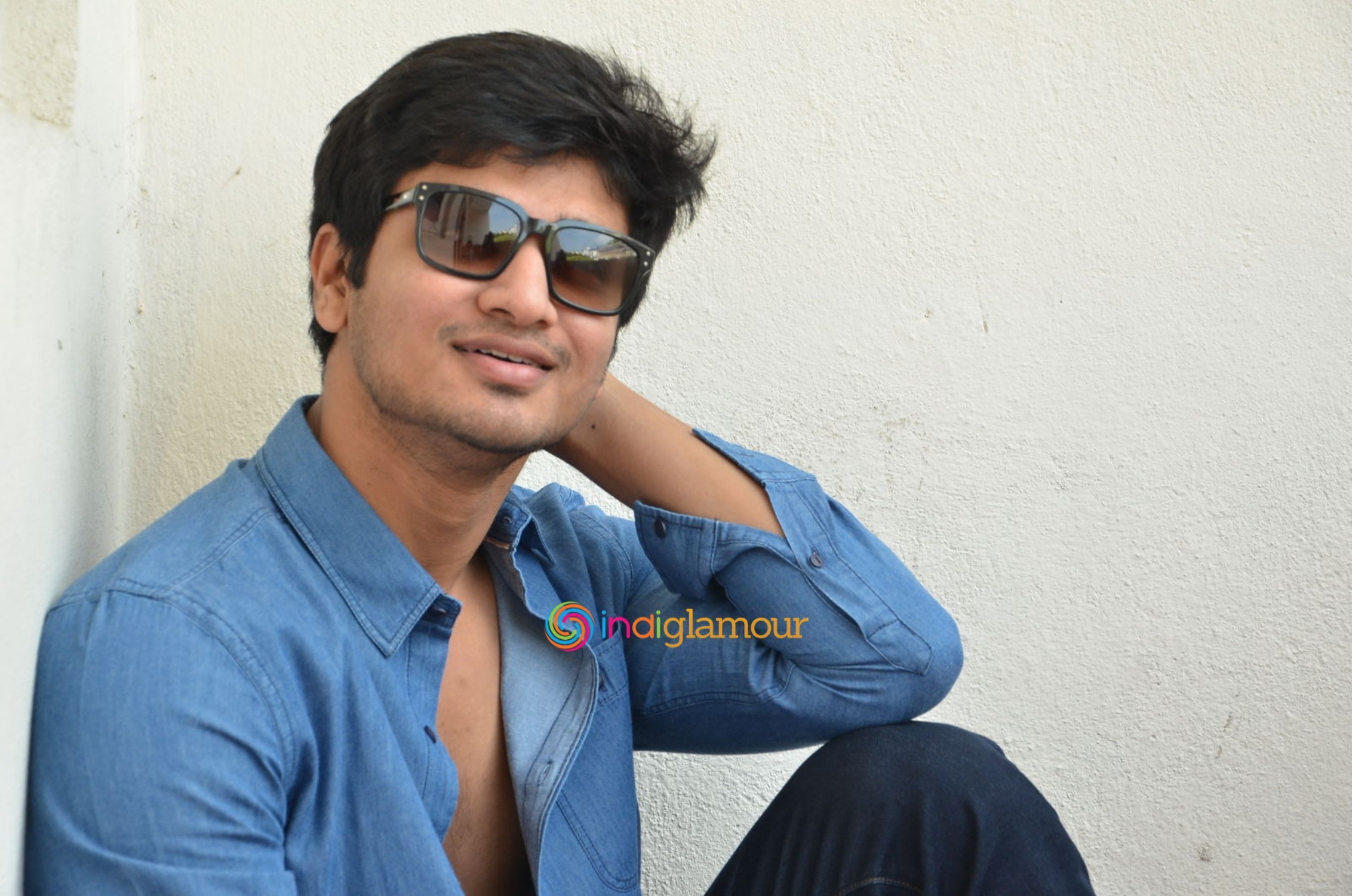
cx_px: 676
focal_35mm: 105
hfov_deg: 19.5
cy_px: 448
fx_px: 3936
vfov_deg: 13.0
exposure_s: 1/125
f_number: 5.6
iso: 500
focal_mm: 70
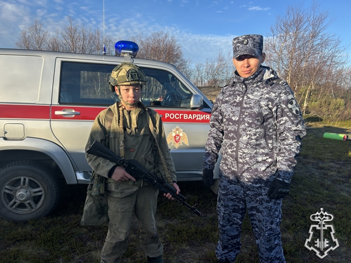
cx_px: 176
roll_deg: -2.1
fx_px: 264
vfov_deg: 53.0
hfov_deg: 67.3
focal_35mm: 26
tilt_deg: -8.2
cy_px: 132
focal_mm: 5.7
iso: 50
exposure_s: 1/2008
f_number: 1.5
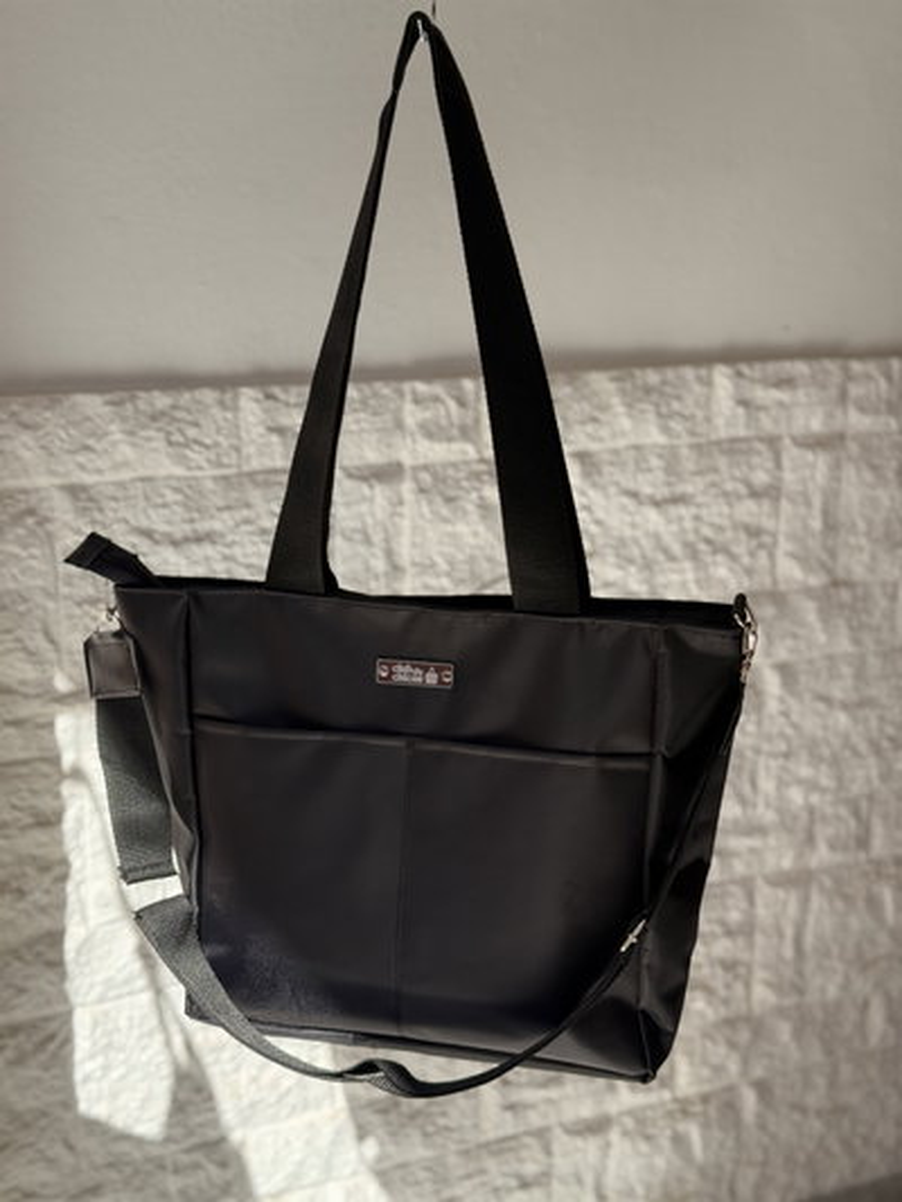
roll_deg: -0.8
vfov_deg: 39.6
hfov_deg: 30.3
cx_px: 451
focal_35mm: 48
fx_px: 1667
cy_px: 601
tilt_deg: -13.4
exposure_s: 1/987
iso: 100
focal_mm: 6.76
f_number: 1.78
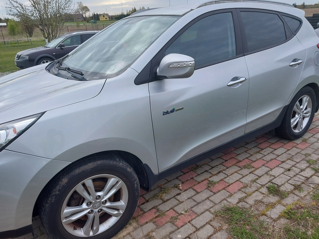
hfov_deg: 60.0
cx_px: 160
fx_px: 276
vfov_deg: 46.8
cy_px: 120
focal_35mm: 30
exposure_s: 1/281
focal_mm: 4.6
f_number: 1.8
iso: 20
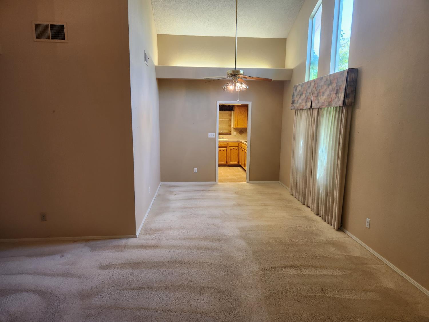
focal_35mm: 23
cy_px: 161
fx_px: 285
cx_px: 214
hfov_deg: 73.9
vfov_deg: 58.9
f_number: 1.8
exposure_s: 1/120
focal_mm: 5.4
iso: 160
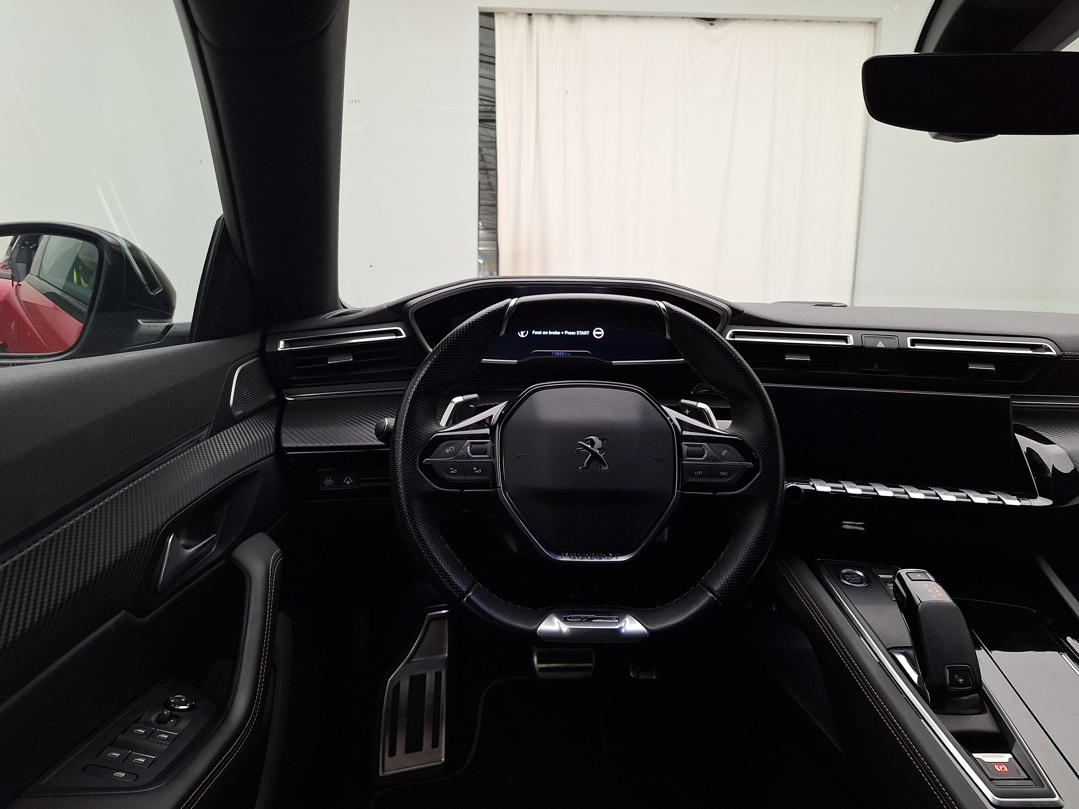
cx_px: 540
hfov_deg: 73.9
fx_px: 717
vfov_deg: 58.9
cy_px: 404
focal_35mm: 23
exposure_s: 1/100
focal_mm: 5.54
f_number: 1.8
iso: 80
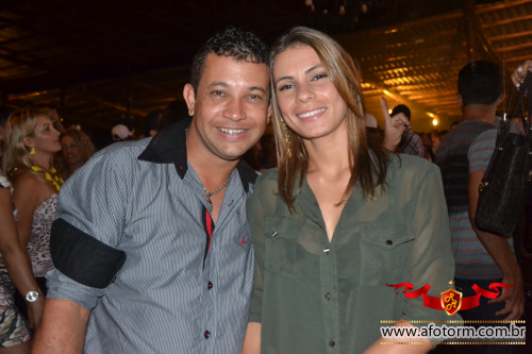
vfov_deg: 34.2
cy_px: 177
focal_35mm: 39
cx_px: 266
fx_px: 576
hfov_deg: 49.6
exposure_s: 1/60
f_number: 3.8
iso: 3200
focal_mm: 26
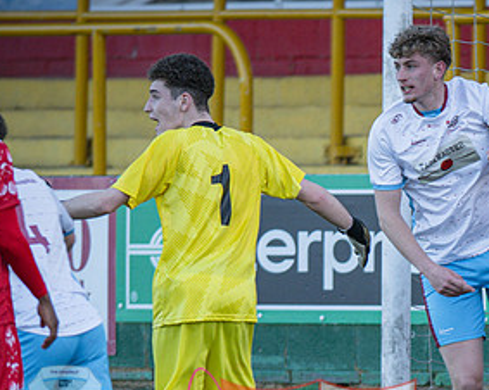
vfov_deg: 1.6
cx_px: 673
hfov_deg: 2.0
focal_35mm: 964
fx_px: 13942
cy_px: 455
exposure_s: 1/500
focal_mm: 300
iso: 400
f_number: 2.8
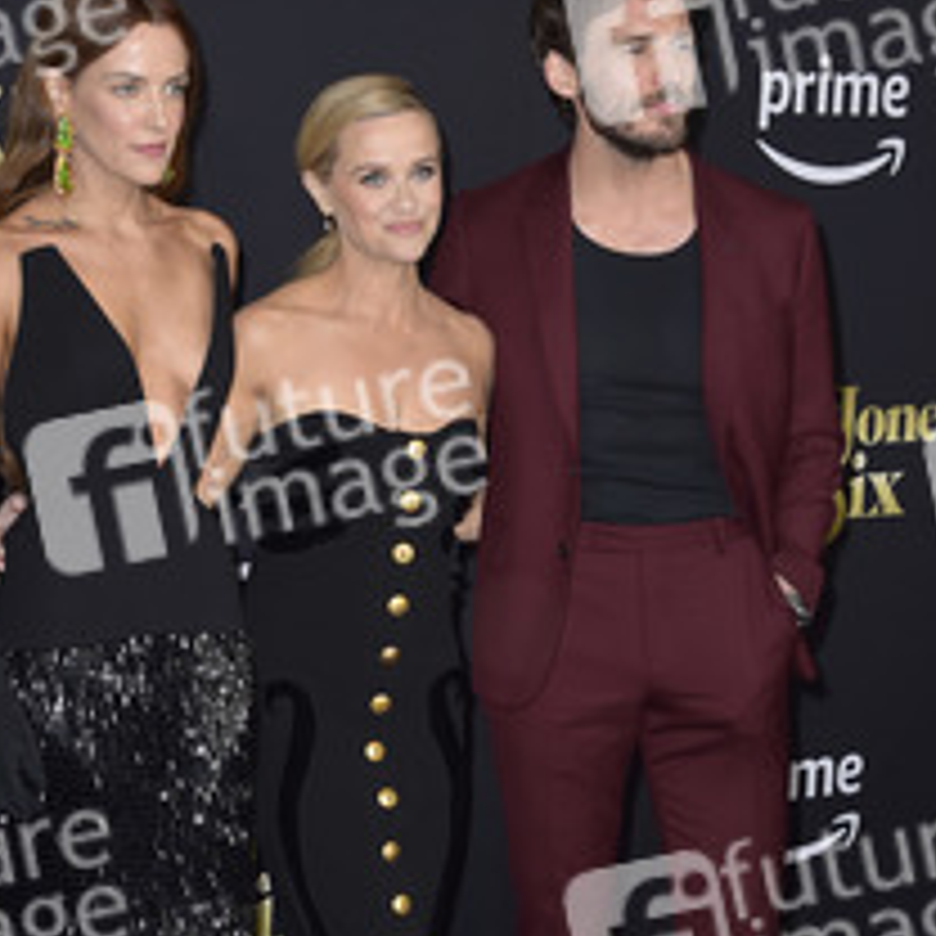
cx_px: 389
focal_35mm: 95
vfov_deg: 18.2
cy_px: 693
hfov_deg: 18.3
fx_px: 2906
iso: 640
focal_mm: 58
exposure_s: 1/250
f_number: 6.3
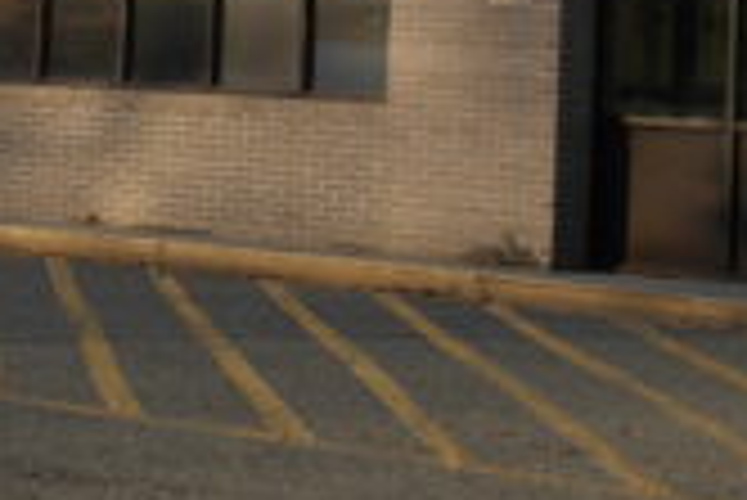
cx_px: -76
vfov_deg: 9.7
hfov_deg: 14.4
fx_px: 2887
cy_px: -176
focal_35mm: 139
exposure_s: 1/320
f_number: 6.3
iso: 100
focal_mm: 20
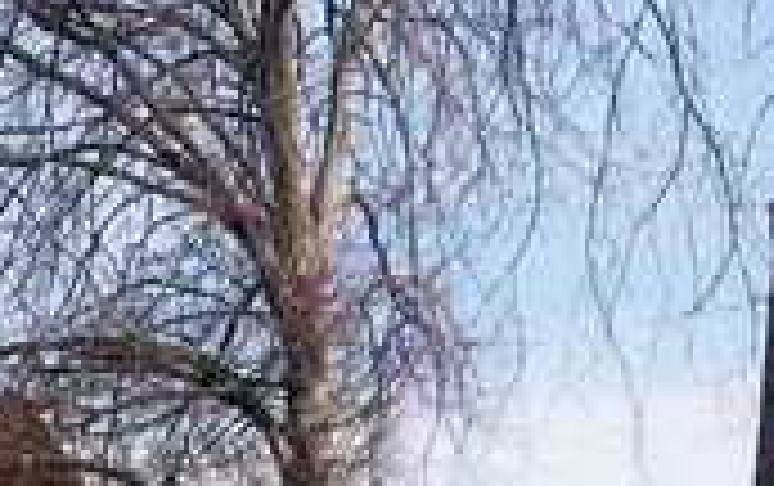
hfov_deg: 16.9
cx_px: -270
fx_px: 2429
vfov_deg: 10.1
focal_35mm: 115
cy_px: 1127
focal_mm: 3.99
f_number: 1.8
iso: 20
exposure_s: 1/1919
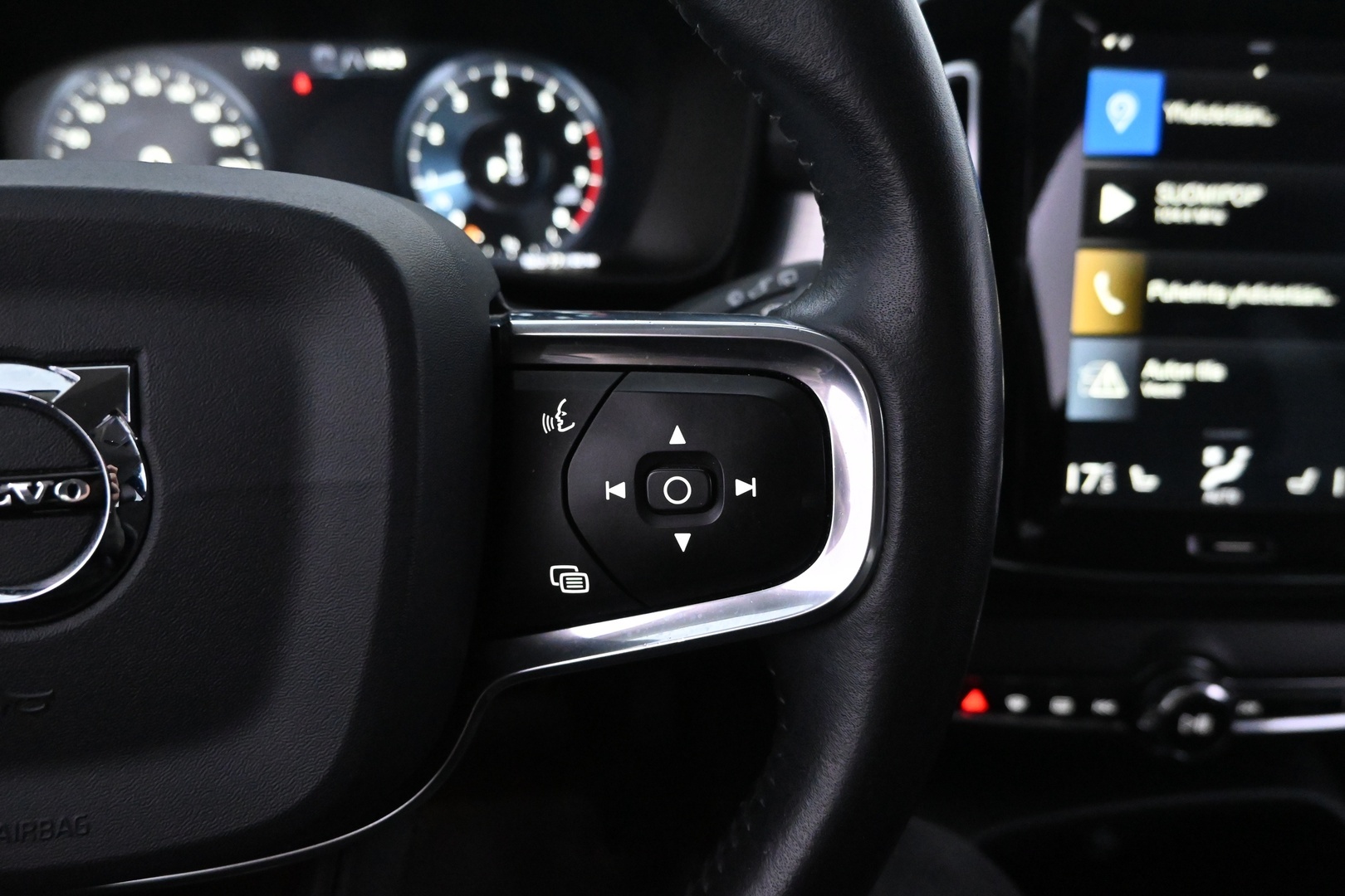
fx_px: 897
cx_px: 672
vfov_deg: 53.1
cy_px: 448
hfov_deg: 73.7
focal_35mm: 24
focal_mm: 16
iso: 6400
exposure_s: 1/60
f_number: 4
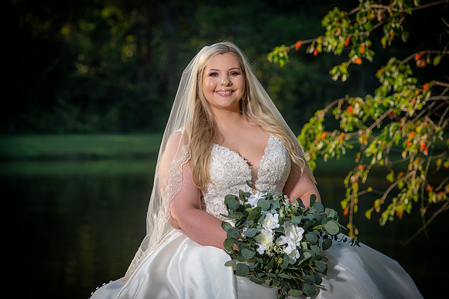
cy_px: 150
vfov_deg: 9.1
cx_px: 224
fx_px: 1870
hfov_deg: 13.7
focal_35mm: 150
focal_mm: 150
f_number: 6.3
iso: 125
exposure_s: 1/160
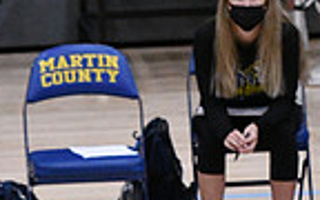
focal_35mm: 754
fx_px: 6576
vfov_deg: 1.7
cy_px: 484
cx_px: 23
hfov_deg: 2.8
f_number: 3.2
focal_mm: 122
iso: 6400
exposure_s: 1/1250
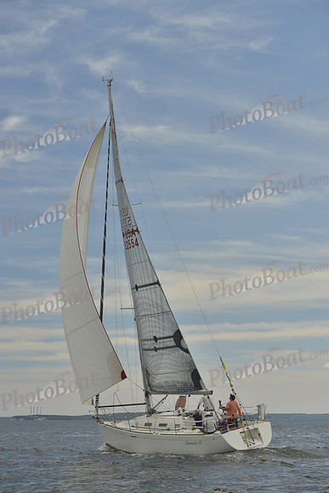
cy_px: 246
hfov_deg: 19.5
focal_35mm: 70
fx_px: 959
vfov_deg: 28.8
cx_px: 164
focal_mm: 70
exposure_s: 1/640
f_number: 7.1
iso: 200
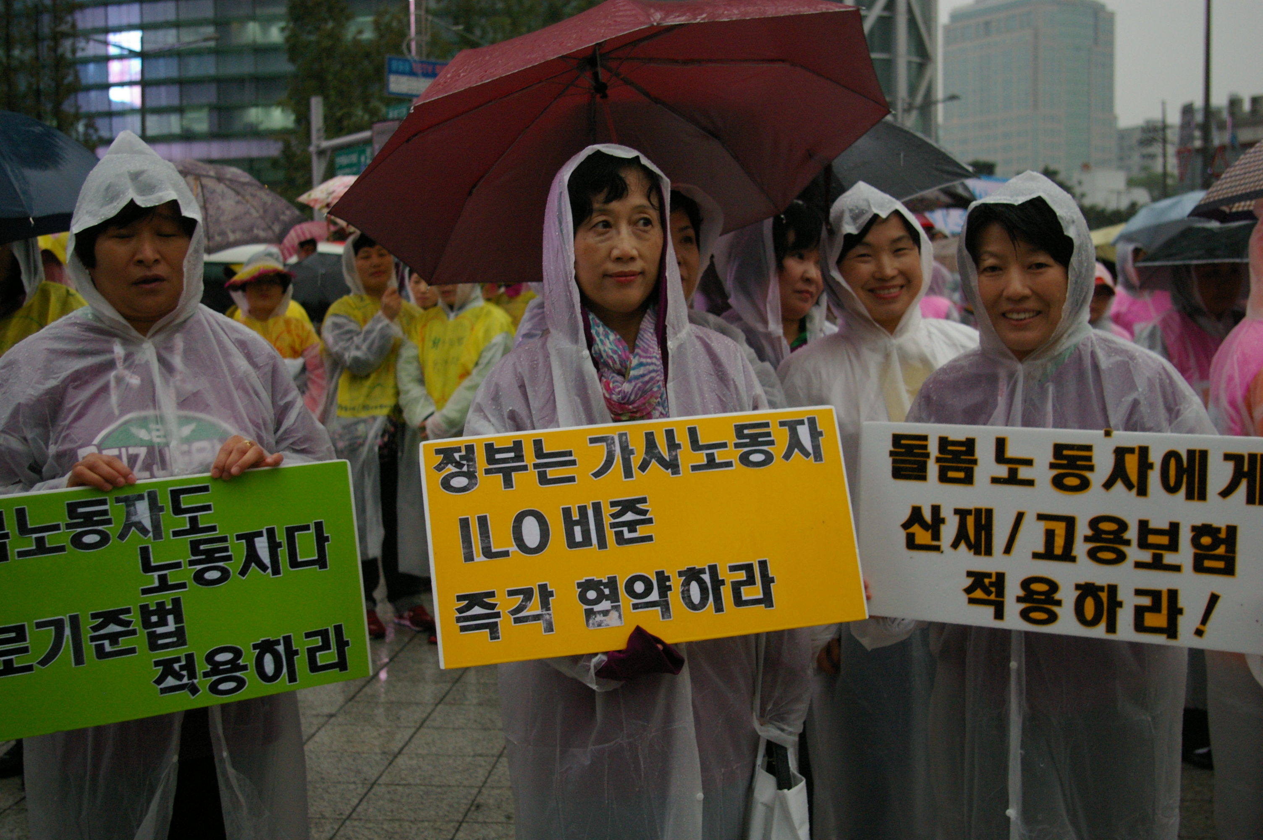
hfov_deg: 42.4
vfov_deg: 28.9
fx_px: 1630
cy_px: 420
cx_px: 632
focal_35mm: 46
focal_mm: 31
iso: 800
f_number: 4
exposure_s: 1/45
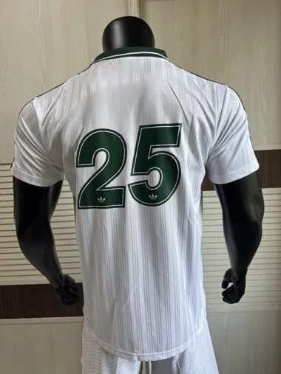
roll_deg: +3.1
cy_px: 187
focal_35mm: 24
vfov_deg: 71.6
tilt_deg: -6.6
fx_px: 260
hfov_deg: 56.8
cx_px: 140
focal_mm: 6.76
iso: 100
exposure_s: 1/121
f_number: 1.78
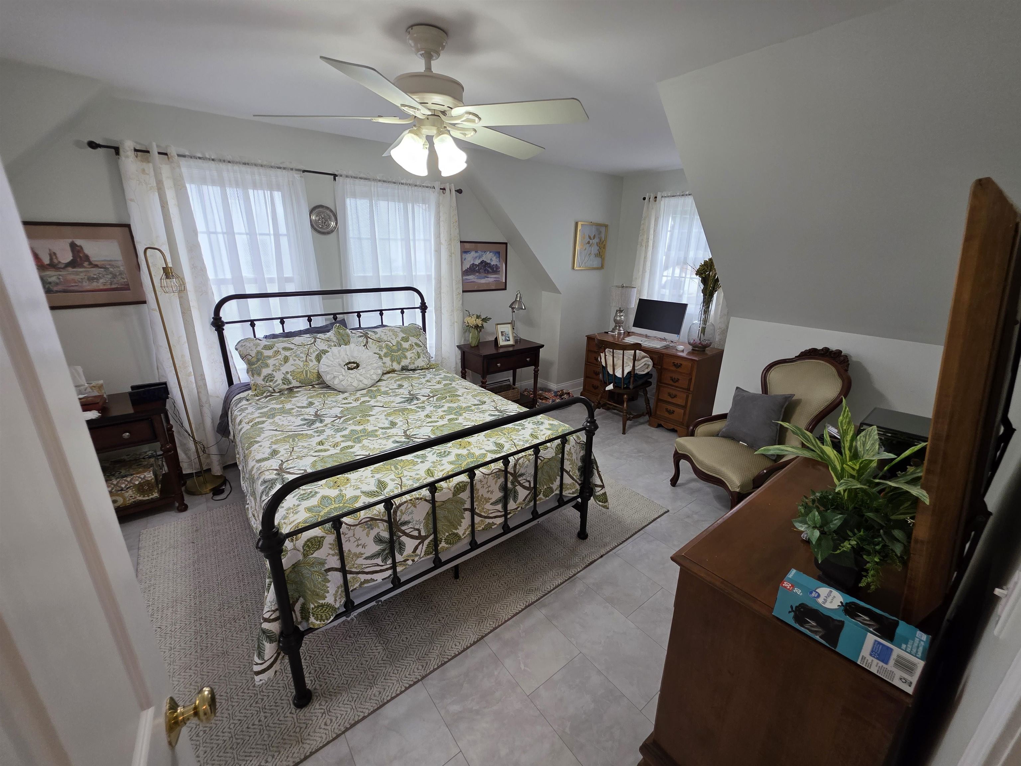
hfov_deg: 106.2
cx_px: 510
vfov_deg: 89.9
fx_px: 383
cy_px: 383
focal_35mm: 13
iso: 125
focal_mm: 2.2
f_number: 1.9
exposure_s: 1/120
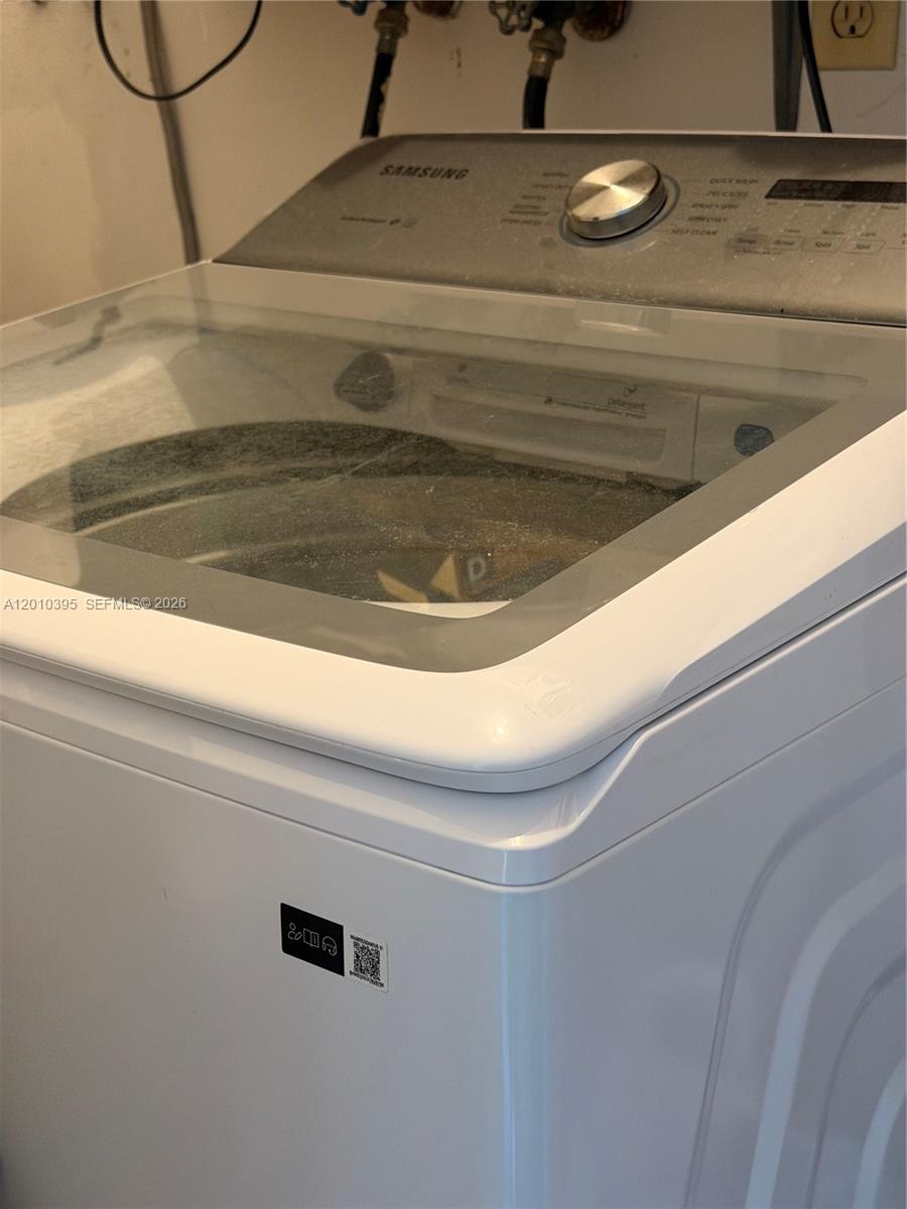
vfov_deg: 39.7
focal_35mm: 48
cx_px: 454
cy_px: 604
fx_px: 1677
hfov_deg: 30.3
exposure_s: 1/40
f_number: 1.78
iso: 200
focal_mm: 6.76
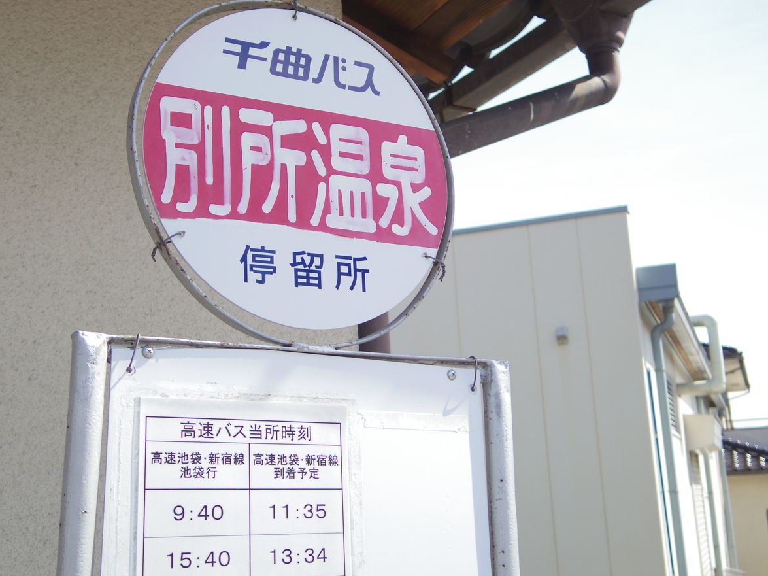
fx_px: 1065
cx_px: 378
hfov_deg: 39.7
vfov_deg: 30.3
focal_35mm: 48
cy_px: 284
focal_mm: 8.5
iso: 125
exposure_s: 1/2000
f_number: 1.9
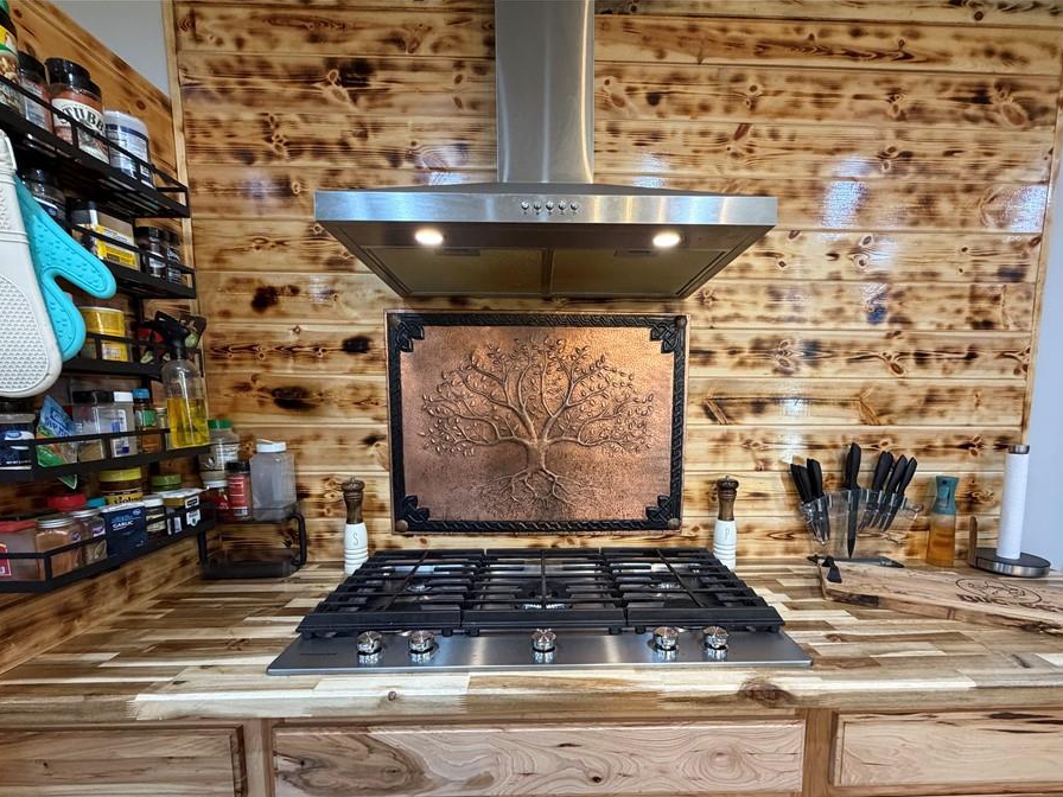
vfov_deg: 77.7
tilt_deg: -6.3
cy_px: 454
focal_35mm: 16
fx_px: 491
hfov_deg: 94.4
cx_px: 556
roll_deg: +0.6
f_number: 2.2
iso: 400
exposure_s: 1/60
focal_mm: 2.22
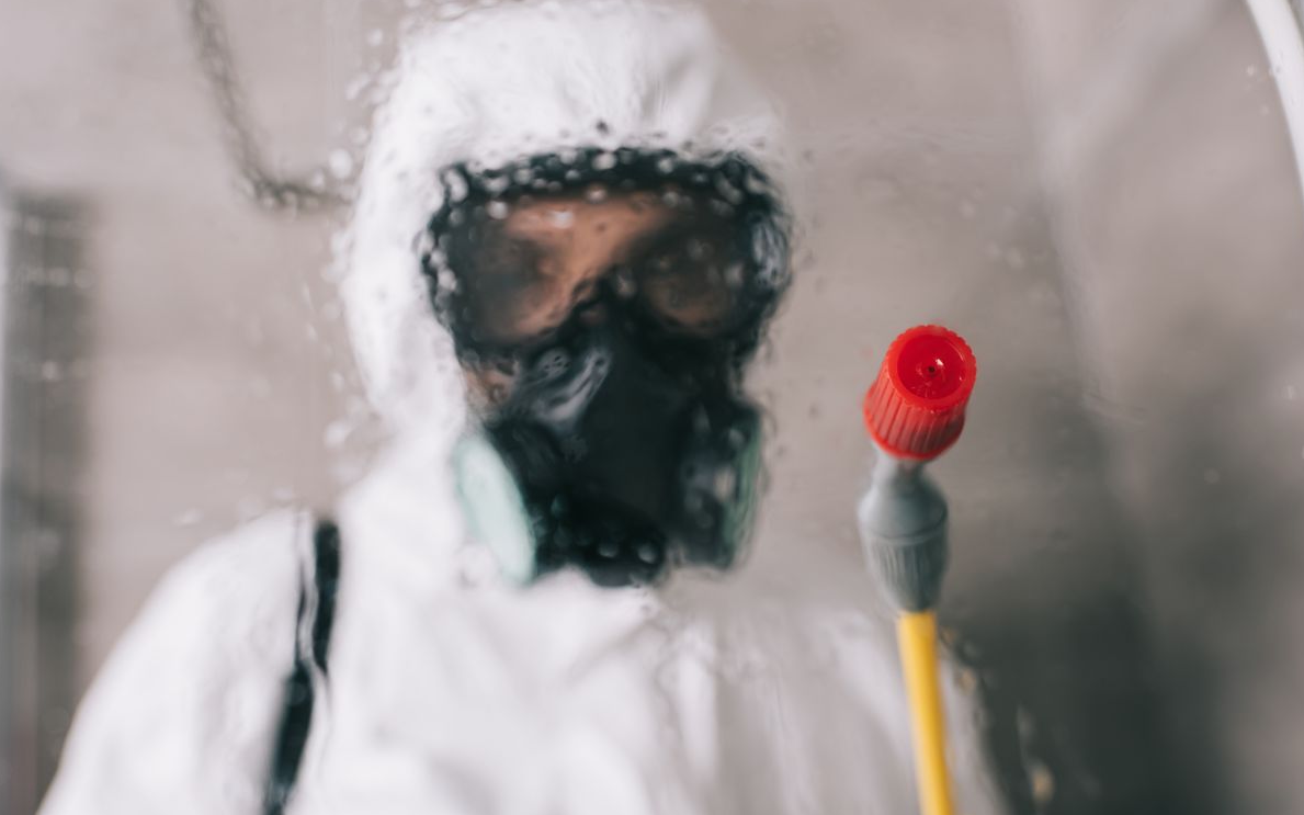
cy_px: 433
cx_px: 651
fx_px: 1279
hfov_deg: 54.0
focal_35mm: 36
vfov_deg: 35.3
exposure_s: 1/200
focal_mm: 35
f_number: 4
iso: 400
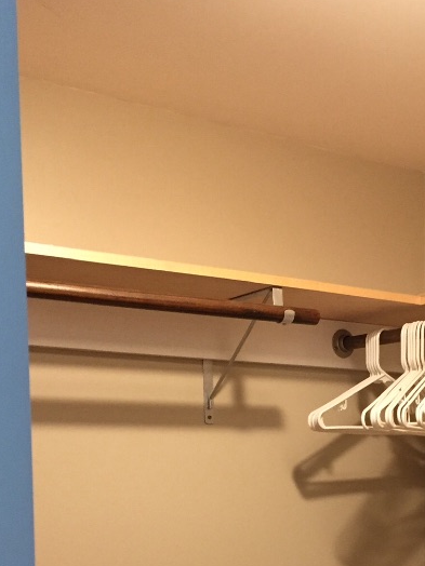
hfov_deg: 24.6
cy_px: 543
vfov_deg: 30.7
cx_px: 305
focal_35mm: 59
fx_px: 966
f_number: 2.2
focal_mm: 4.15
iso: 160
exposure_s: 1/30
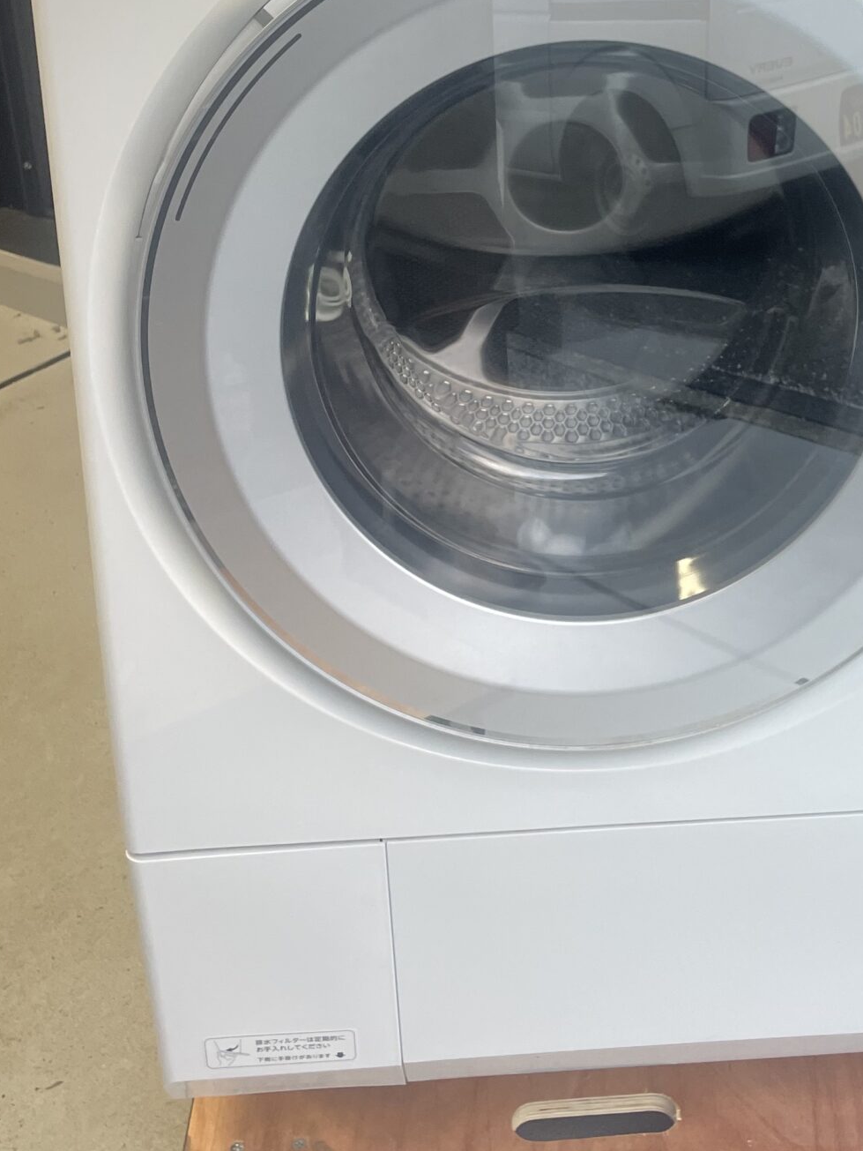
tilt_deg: -21.6
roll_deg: +2.0
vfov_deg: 36.2
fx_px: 1695
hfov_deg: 28.2
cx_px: 643
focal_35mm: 51
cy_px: 220
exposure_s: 1/100
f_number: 1.6
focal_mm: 4.2
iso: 100
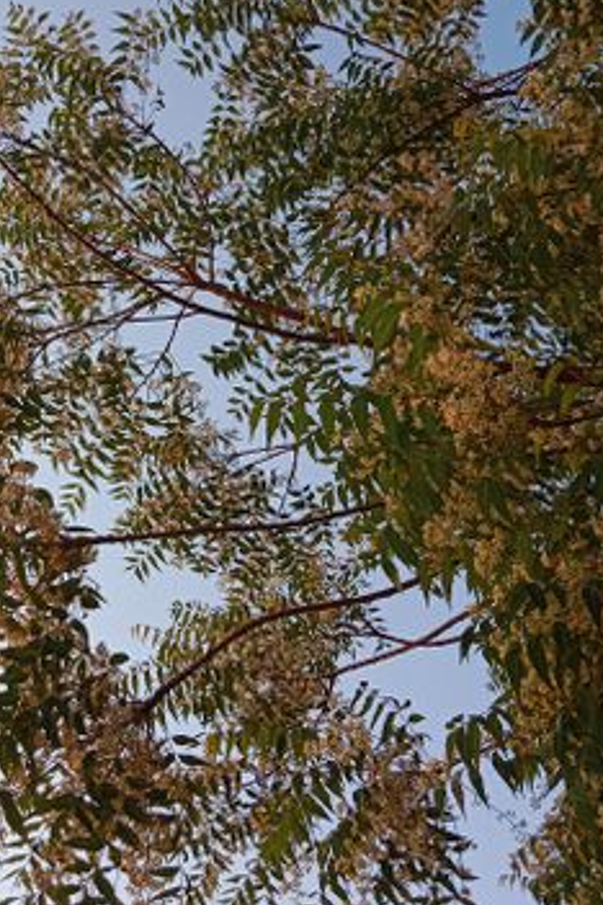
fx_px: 1030
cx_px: 165
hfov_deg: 32.1
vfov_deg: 47.4
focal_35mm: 41
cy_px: 418
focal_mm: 3.65
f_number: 2.2
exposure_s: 1/235
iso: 102
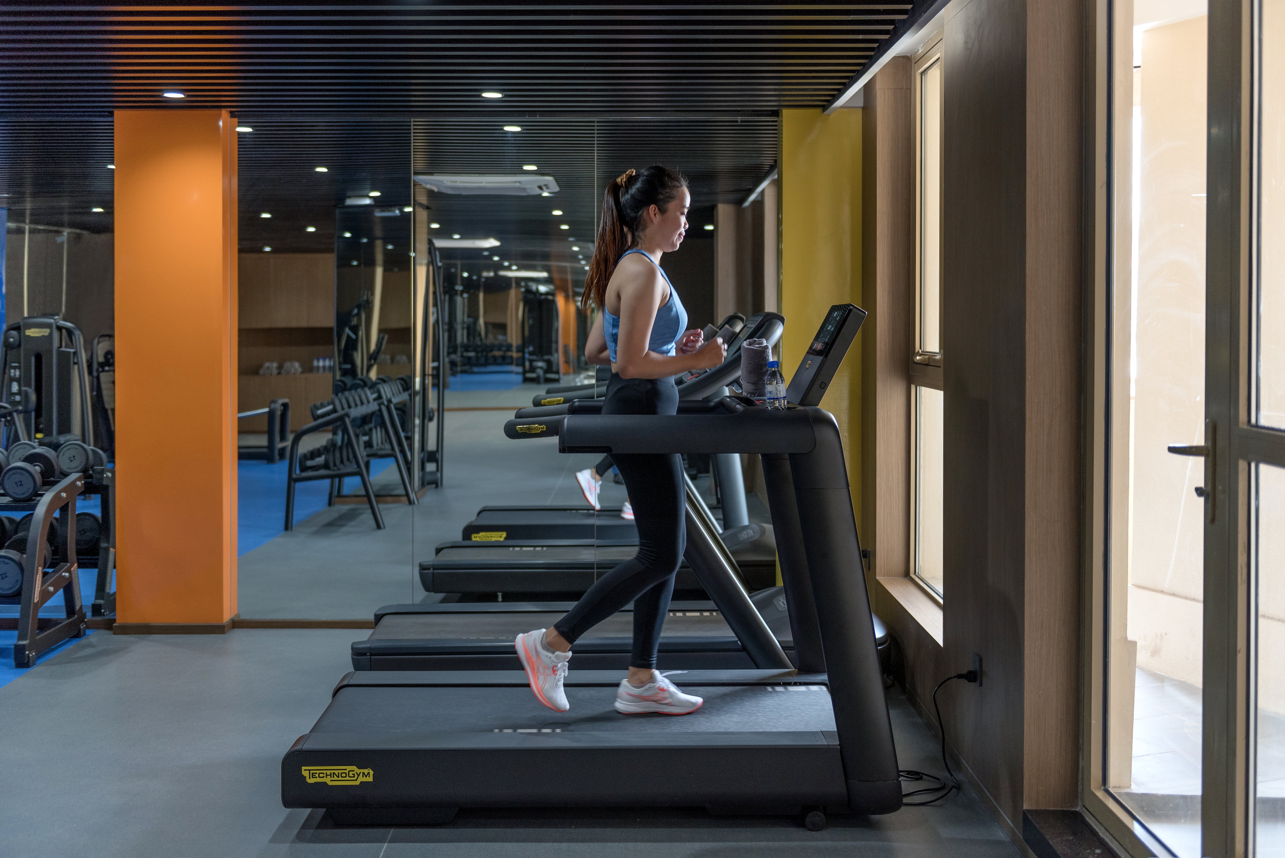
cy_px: 429
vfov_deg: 35.1
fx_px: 1357
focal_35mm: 38
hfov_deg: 50.7
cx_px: 642
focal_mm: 38
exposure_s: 1/125
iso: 640
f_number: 2.8
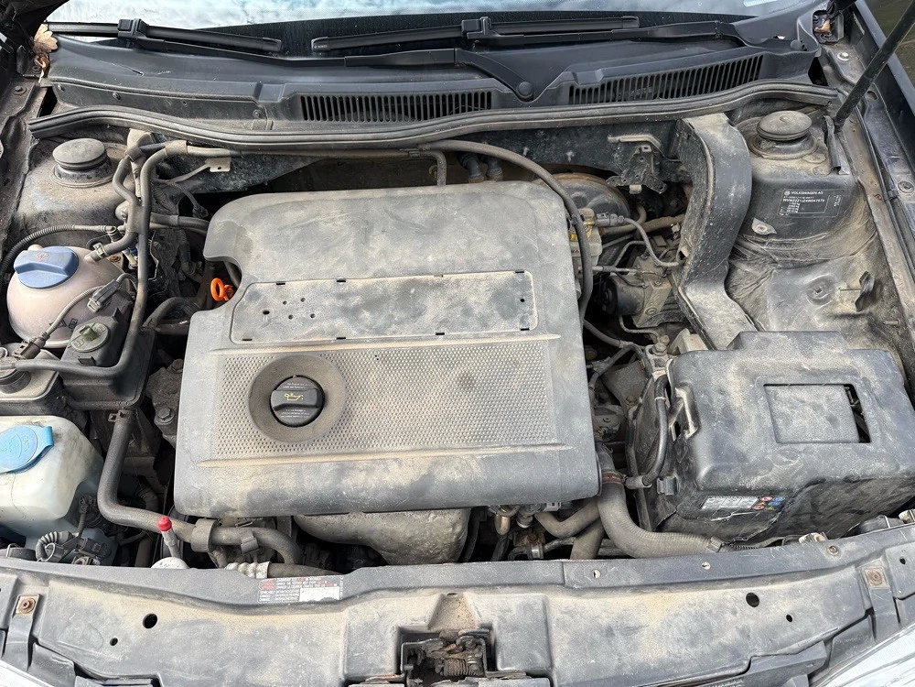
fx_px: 634
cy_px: 344
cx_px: 458
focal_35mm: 24
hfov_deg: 71.6
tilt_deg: -48.6
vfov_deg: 56.8
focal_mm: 6.76
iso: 80
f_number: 1.78
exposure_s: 1/683
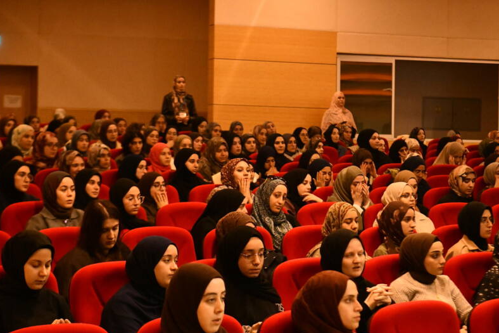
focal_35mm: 91
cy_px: 181
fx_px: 1261
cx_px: 249
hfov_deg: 22.4
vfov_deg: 15.0
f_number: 4
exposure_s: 1/250
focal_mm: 70
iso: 10000
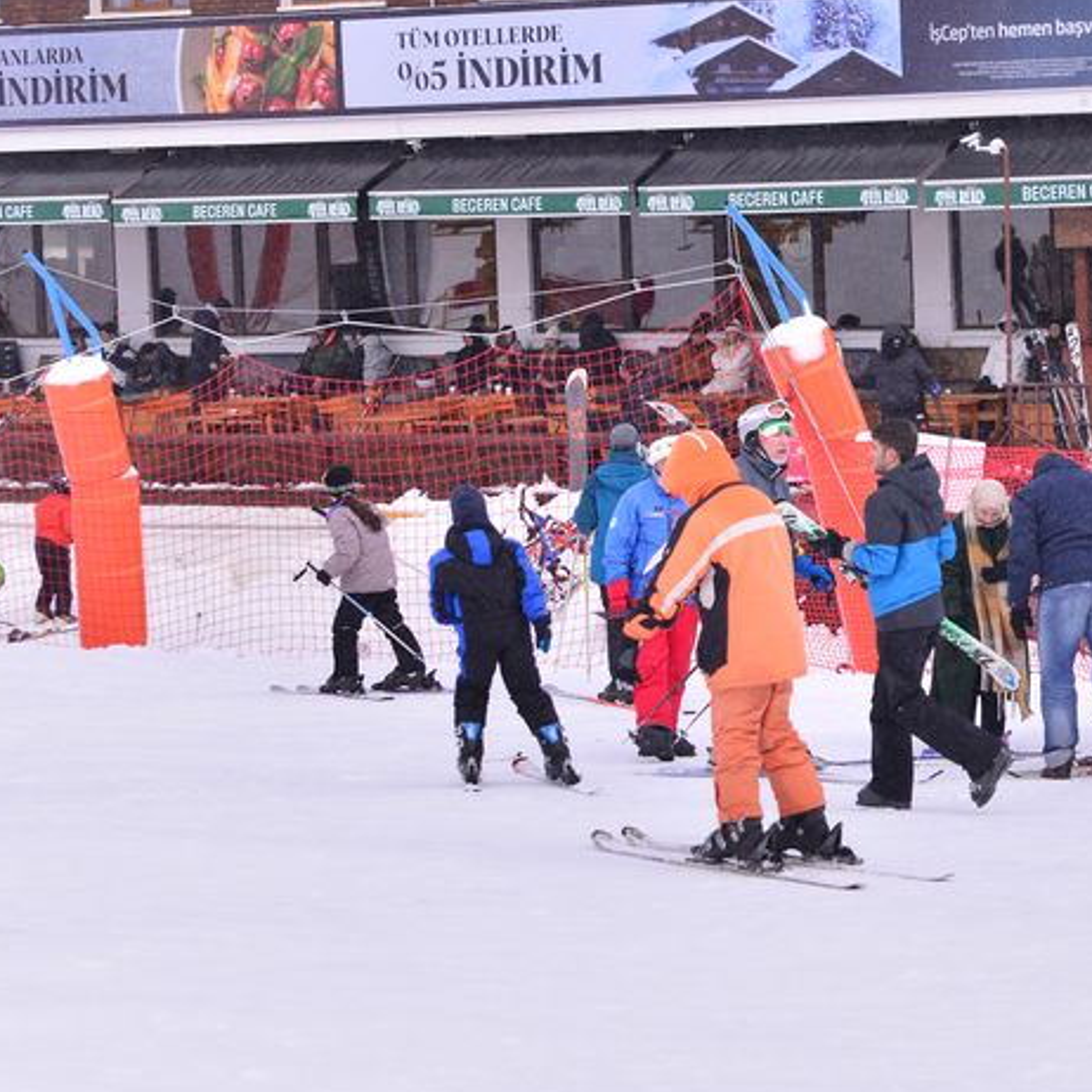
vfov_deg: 12.6
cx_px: 1096
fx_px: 4961
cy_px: 423
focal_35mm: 139
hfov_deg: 12.4
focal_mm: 70
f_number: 5.6
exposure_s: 1/1600
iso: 320
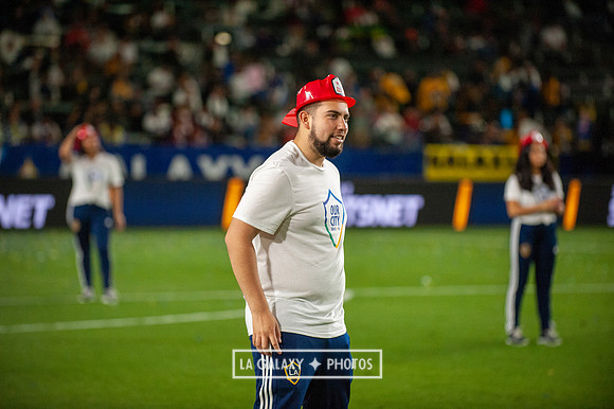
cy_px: 204
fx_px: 2898
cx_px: 307
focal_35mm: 170
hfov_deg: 12.1
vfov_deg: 8.1
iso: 3200
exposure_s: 1/2500
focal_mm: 170
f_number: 2.8
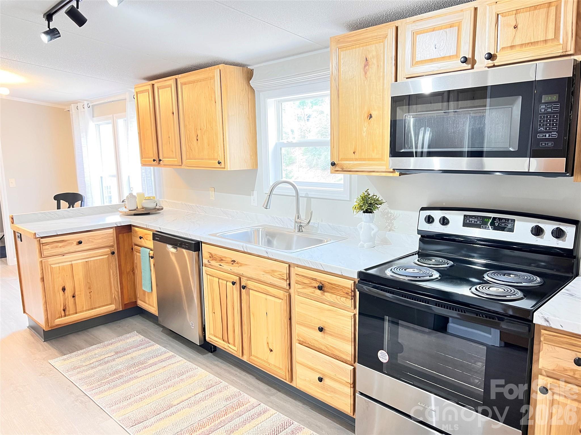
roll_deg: +1.4
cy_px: 218
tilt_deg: -9.7
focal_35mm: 26
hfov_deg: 67.3
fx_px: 436
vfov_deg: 53.1
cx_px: 290
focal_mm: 5.7
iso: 320
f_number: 1.5
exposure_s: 1/60
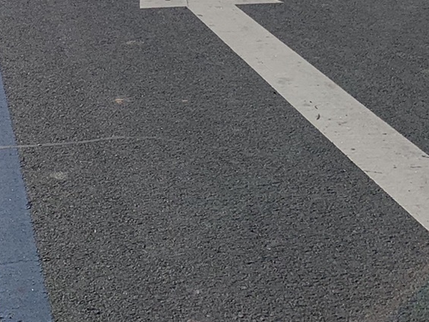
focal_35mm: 92
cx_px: -36
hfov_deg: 20.4
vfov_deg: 14.7
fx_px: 1140
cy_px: -197
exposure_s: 1/9524
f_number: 1.8
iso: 25
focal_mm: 4.25
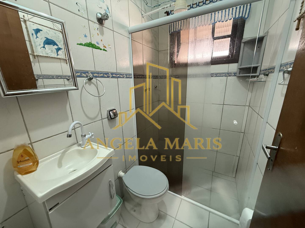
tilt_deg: -14.1
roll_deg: +1.4
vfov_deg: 85.7
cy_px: 114
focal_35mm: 14
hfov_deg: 102.1
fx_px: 123
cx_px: 152
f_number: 2.2
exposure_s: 1/60
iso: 500
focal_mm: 2.22
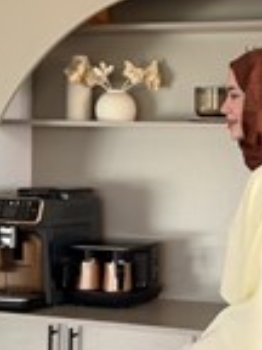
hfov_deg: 20.4
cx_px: 281
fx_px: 696
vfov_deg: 27.1
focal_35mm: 69
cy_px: 322
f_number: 1.78
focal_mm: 6.76
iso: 100
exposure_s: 1/121
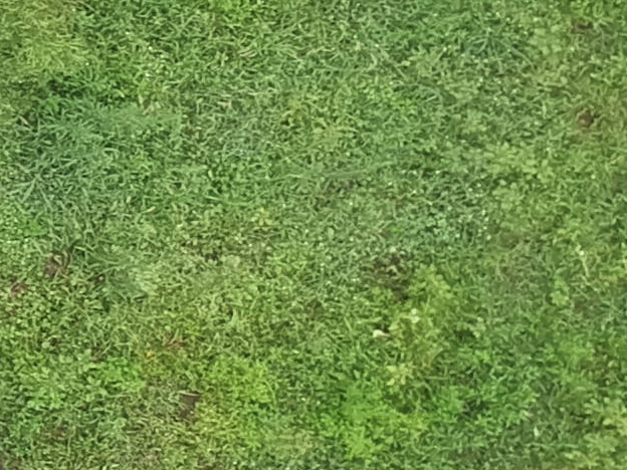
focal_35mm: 159
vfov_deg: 9.2
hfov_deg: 9.6
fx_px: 2880
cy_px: -109
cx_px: -1279
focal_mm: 4.49
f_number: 2.6
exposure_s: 1/50
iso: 100
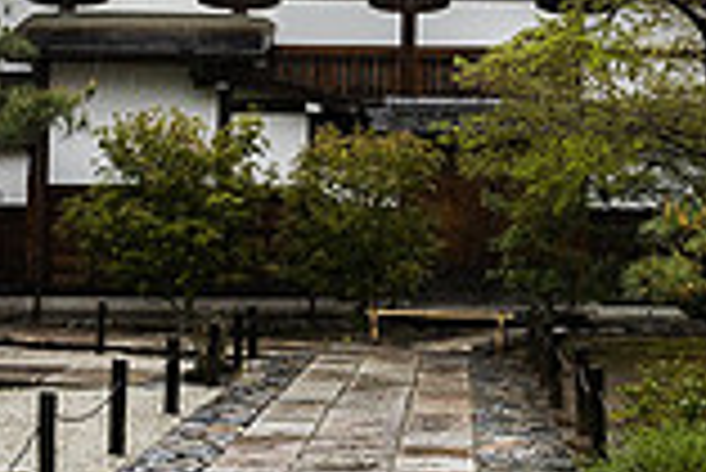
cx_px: 540
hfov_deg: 21.0
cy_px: 200
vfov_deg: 14.3
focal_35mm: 96
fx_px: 1884
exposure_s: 1/200
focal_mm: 26
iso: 1600
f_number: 11
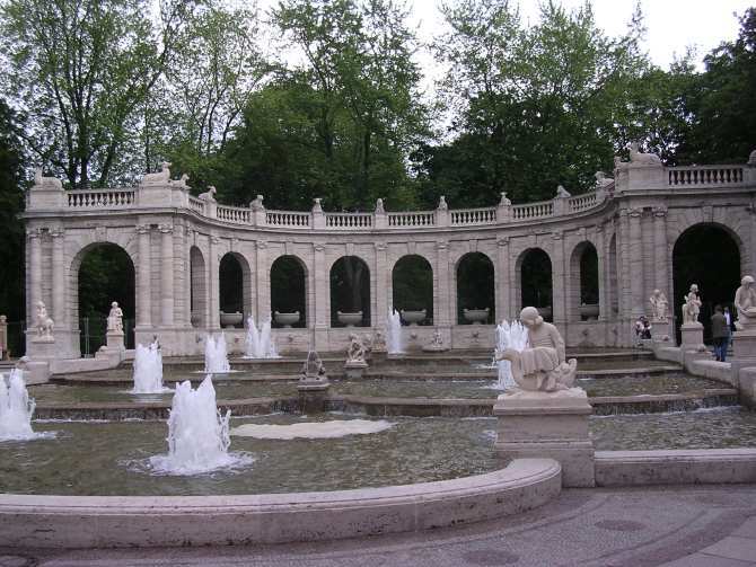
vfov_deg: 37.7
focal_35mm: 38
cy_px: 284
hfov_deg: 49.0
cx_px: 378
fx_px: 830
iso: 100
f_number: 2.8
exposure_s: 1/479
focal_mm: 5.8
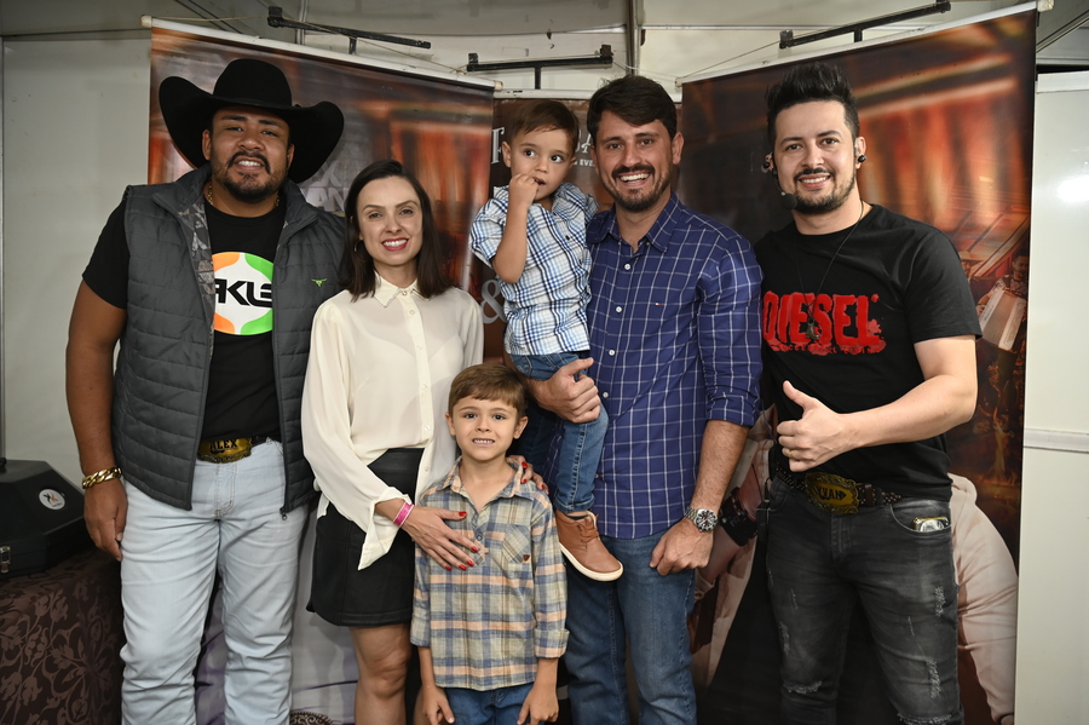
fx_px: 907
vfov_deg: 43.6
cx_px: 544
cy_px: 362
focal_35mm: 30
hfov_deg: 62.0
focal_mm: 30
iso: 800
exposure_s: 1/60
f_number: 4
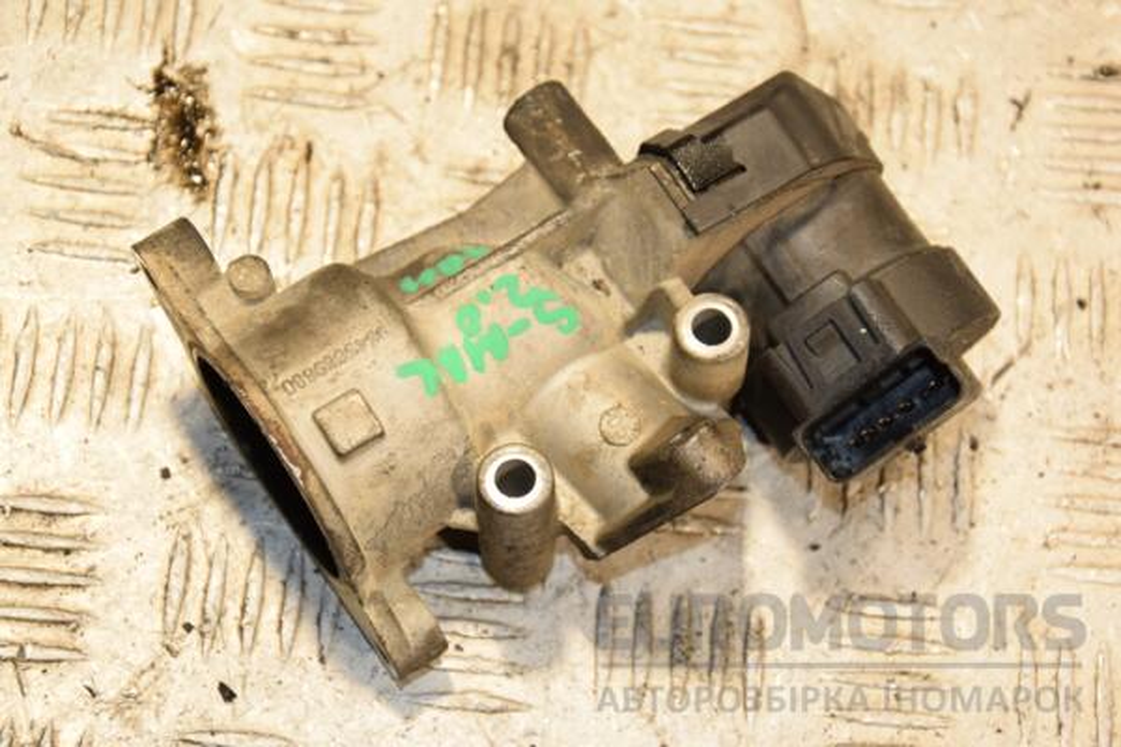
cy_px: 374
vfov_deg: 14.7
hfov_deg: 21.9
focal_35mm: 93
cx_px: 560
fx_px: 2896
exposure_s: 1/200
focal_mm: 62
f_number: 5.6
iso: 800
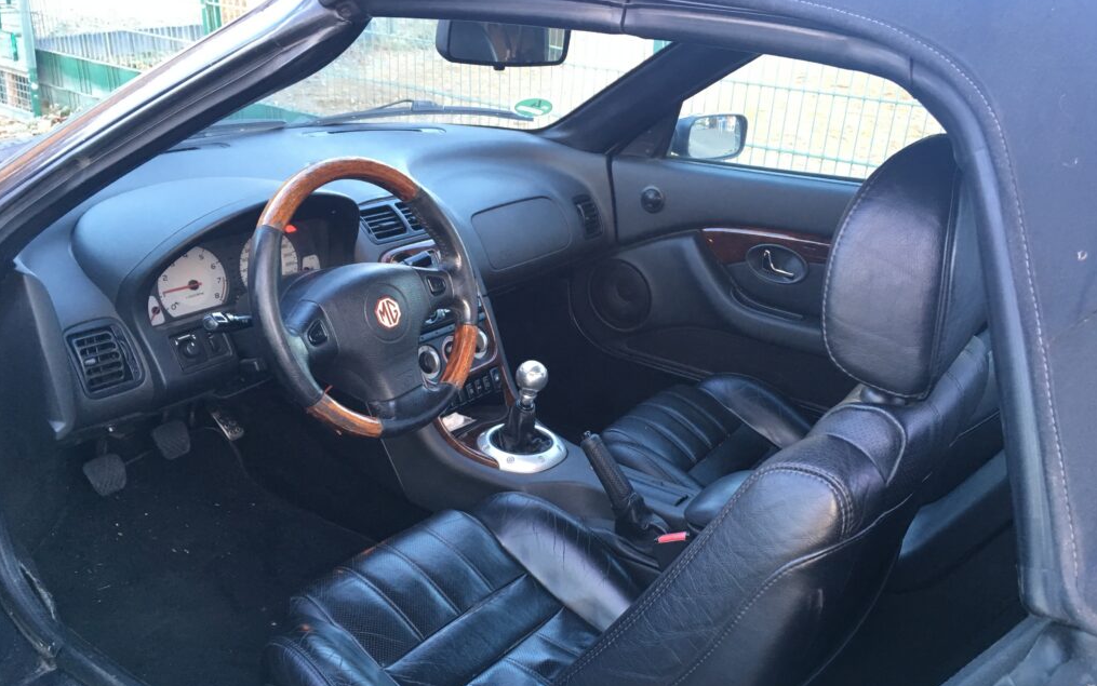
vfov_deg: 40.5
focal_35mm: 31
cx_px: 550
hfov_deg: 61.2
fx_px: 927
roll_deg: -3.1
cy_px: 389
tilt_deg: -26.1
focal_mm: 4.15
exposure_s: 1/33
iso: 50
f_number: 2.2
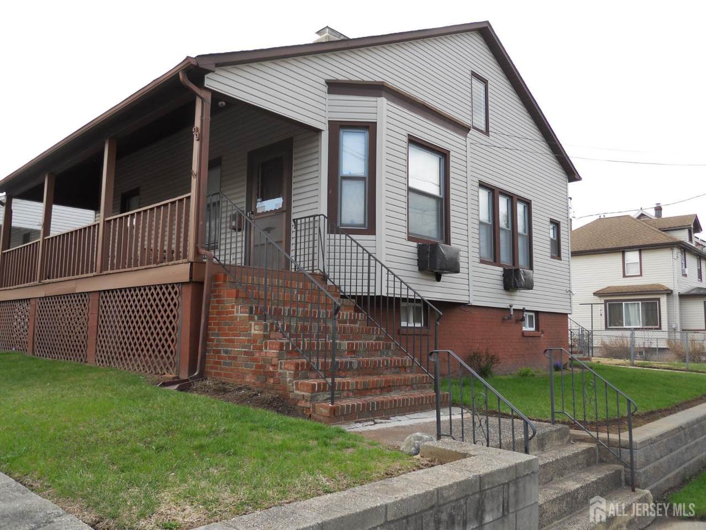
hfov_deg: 63.4
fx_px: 571
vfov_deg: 49.7
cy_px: 265
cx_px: 353
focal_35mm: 28
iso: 80
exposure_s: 1/250
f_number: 2.7
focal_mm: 5
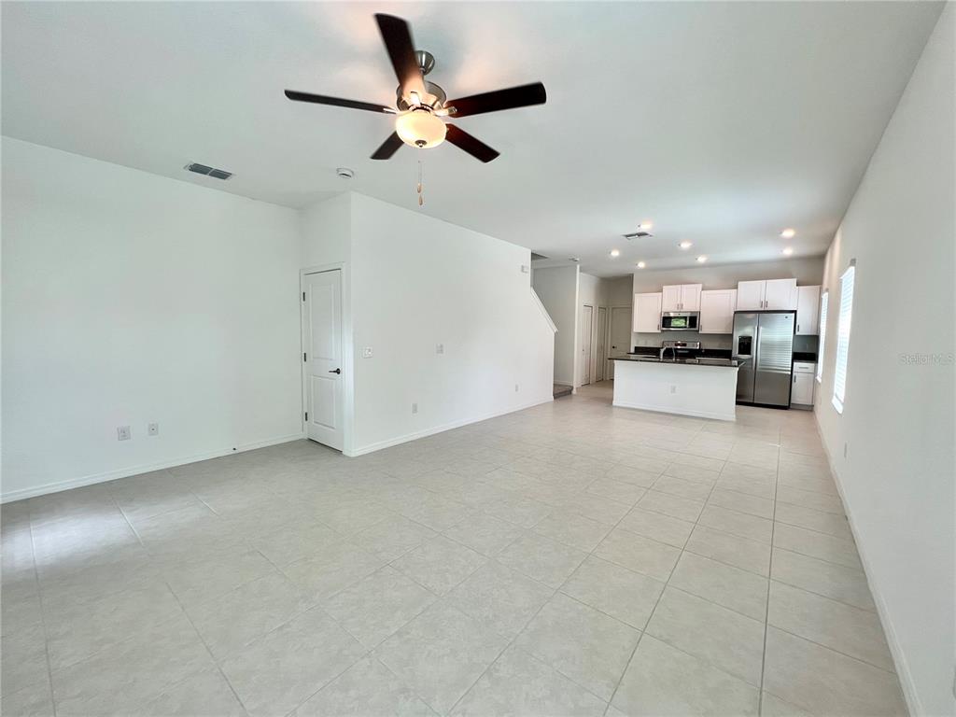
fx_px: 359
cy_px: 358
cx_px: 478
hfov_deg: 106.2
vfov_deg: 89.9
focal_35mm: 13
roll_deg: -0.6
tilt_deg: -4.1
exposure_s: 1/120
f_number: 1.8
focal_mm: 1.57
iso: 50
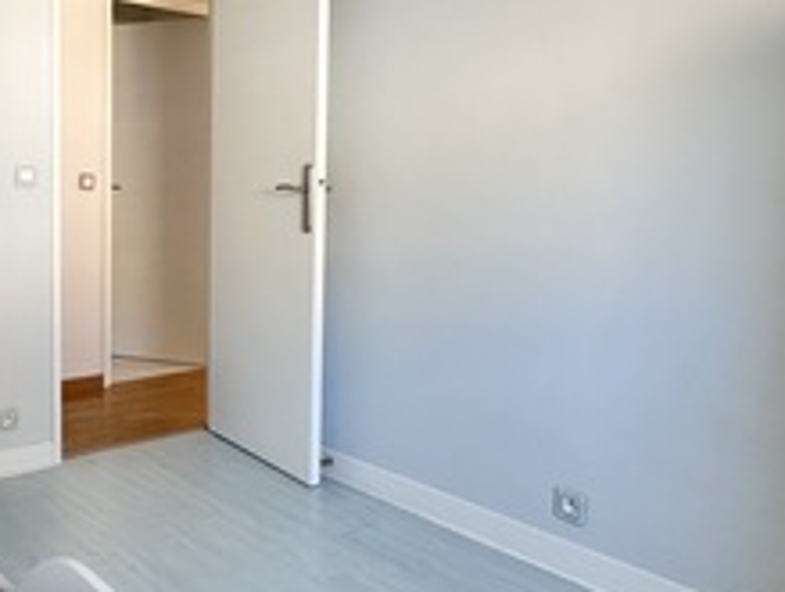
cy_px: 237
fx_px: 772
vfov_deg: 41.7
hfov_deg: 52.3
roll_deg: -0.6
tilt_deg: -2.9
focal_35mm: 34
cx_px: 231
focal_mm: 2.22
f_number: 2.2
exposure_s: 1/99
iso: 200
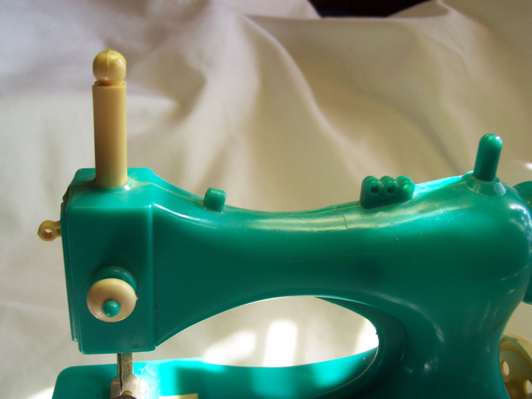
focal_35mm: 37
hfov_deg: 50.1
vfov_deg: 38.7
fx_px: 569
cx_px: 266
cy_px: 200
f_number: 2.8
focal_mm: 5.6
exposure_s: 1/125
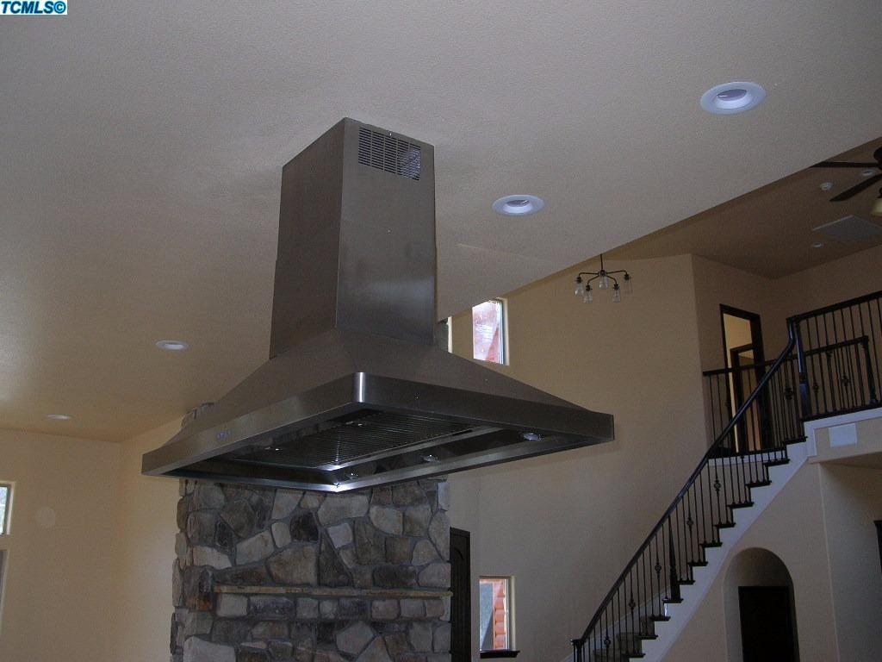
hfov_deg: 51.4
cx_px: 441
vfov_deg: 39.7
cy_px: 331
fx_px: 917
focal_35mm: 36
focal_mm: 6
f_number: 2.7
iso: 70
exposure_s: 1/60.1
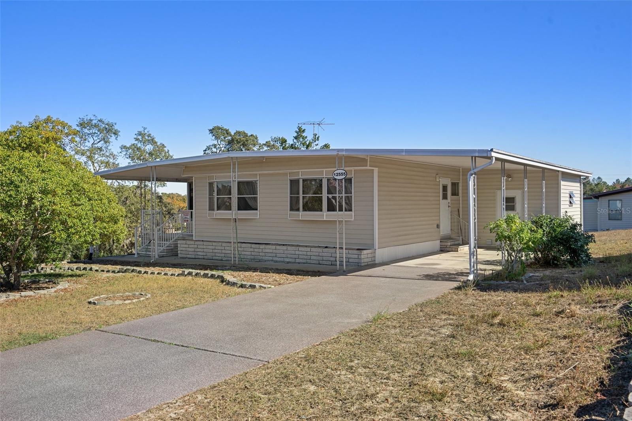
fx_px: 544
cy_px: 210
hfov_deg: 60.3
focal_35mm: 31
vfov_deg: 42.3
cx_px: 316
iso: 320
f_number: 8
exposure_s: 1/160
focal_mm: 31
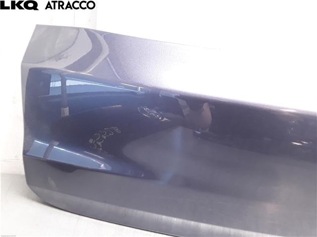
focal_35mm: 28
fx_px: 256
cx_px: 158
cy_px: 118
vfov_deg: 49.7
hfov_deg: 63.4
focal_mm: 2.91
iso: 100
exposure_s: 1/20
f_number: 1.9
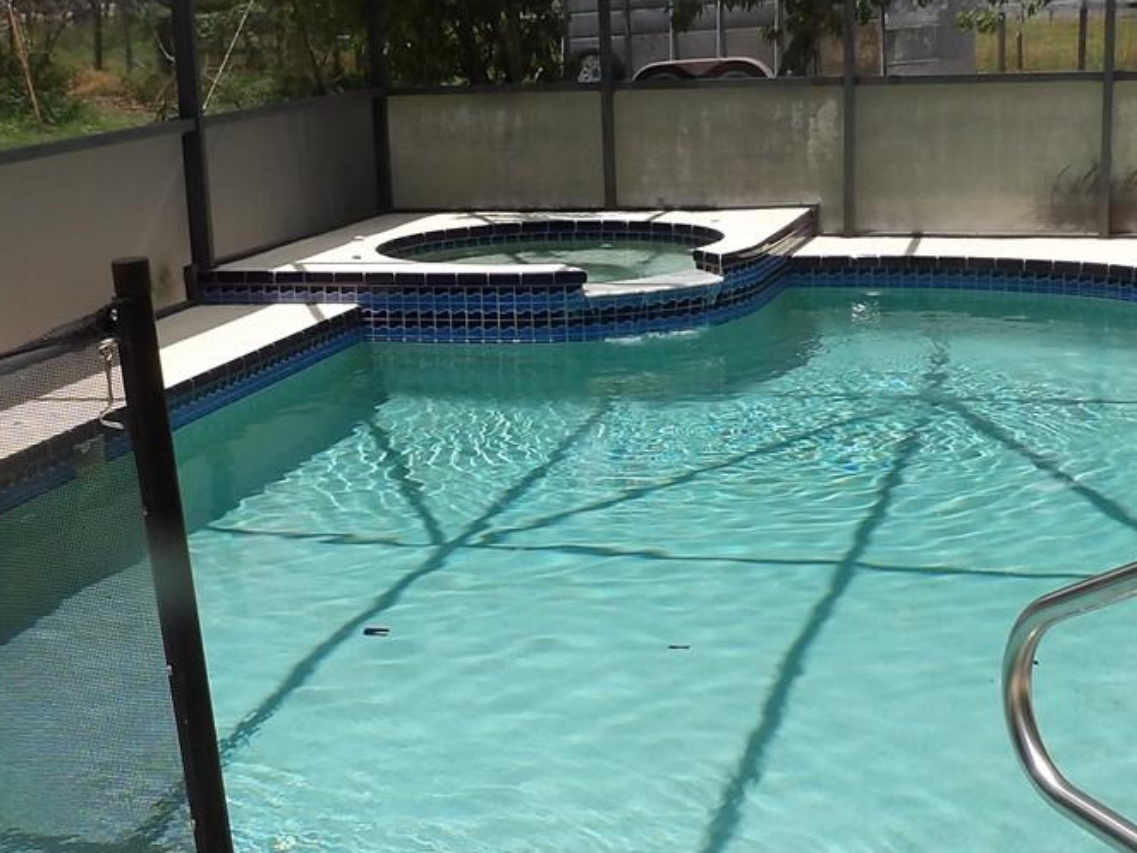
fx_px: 1906
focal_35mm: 58
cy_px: 520
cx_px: 563
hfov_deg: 33.2
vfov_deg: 25.2
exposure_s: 1/646
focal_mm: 4.3
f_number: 4.6
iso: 100
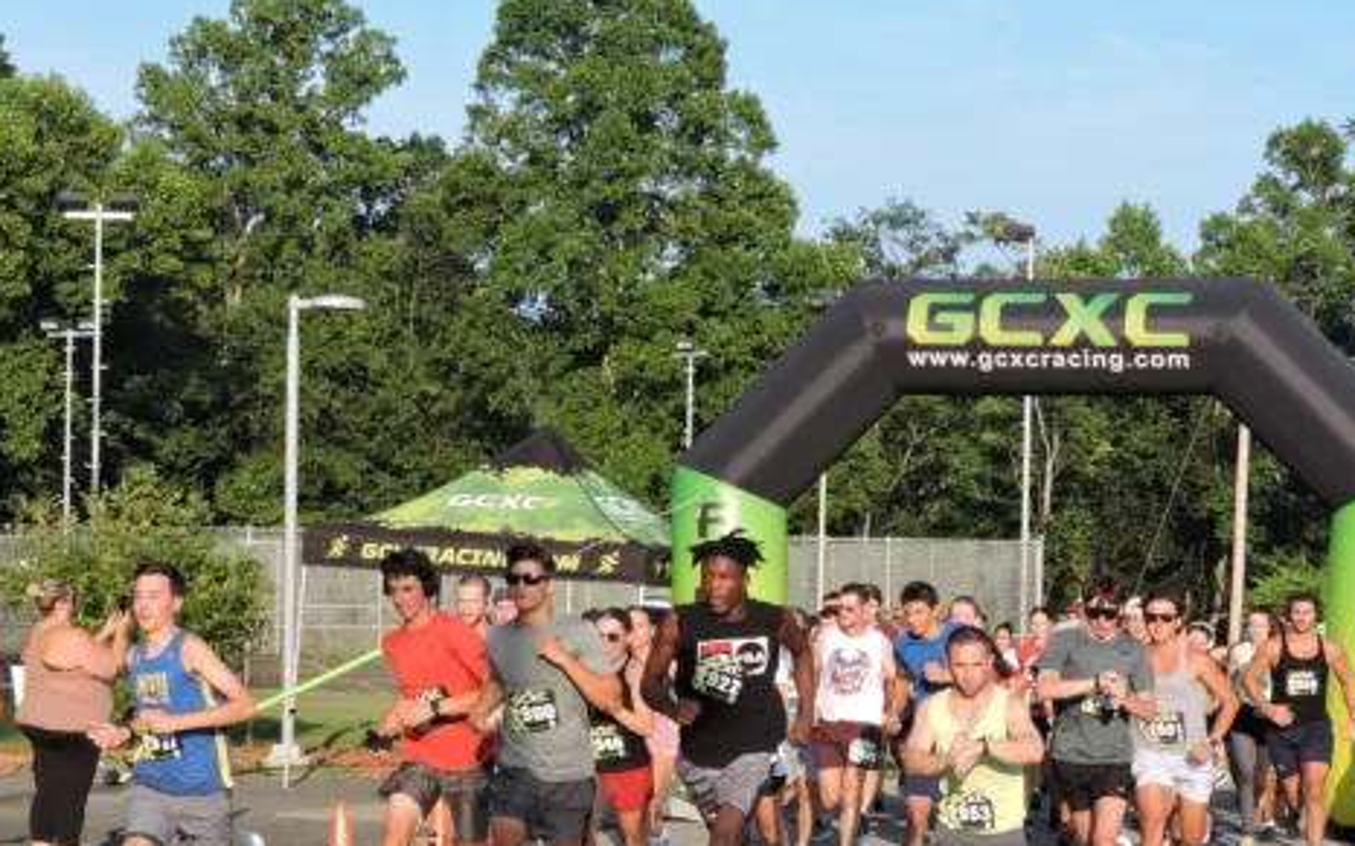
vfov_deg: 14.3
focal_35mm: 91
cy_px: 608
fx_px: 3360
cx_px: 595
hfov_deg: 22.8
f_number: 3.7
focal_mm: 10.7
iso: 100
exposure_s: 1/500
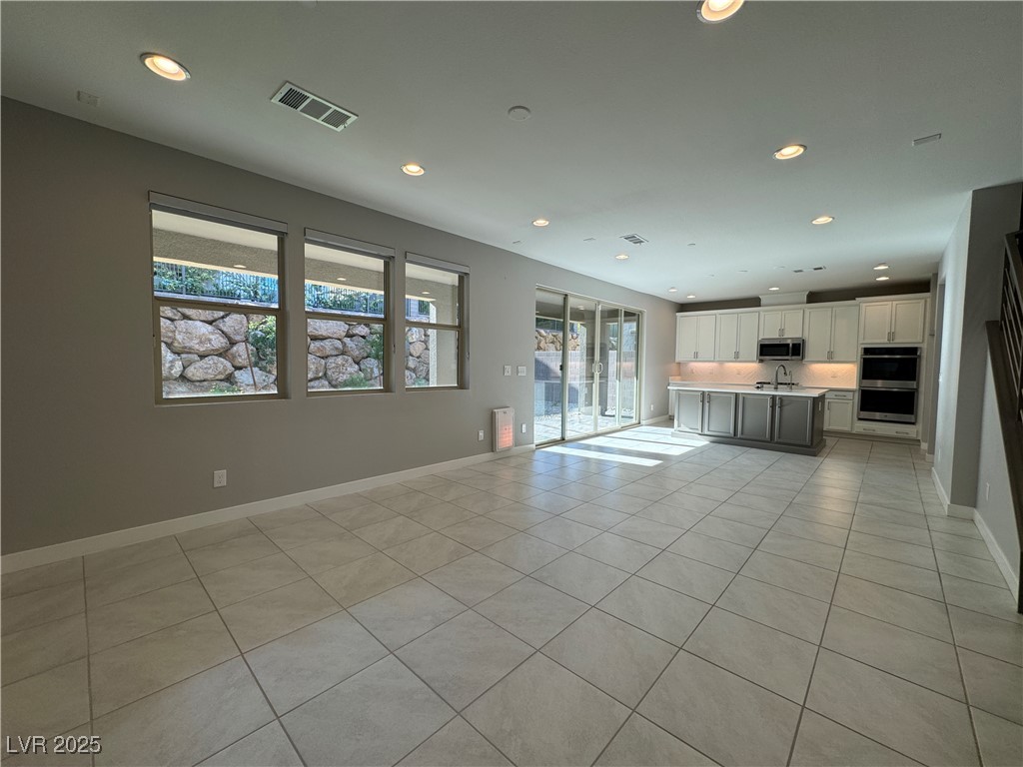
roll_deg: -1.1
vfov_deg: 85.7
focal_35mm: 14
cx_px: 512
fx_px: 414
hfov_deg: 102.1
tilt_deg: -3.5
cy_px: 384
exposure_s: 1/120
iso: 40
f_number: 2.2
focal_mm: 2.22
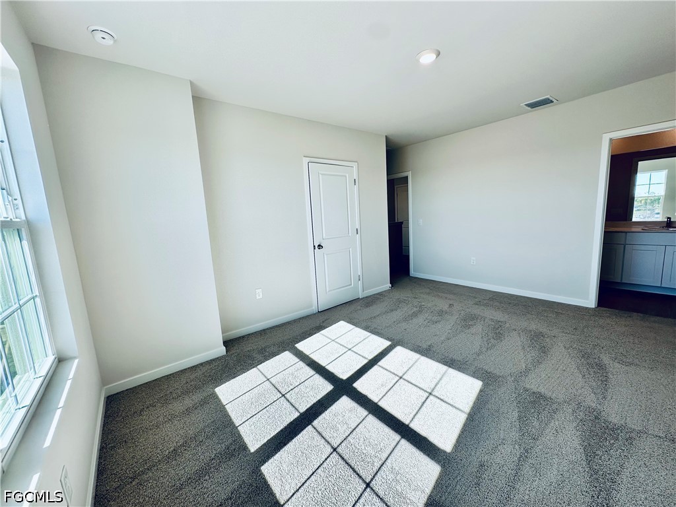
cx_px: 338
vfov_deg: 85.7
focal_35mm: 14
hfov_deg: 102.1
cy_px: 254
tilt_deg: -8.9
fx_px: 273
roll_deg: +3.2
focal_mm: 2.22
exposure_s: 1/260
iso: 40
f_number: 2.2
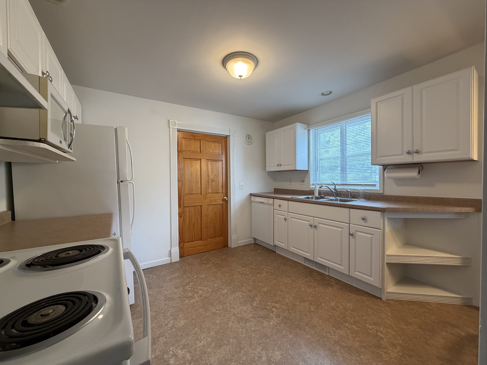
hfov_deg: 102.1
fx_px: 197
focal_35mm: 14
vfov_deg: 85.7
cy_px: 182
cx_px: 244
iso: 320
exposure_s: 1/120
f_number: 2.2
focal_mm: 2.22
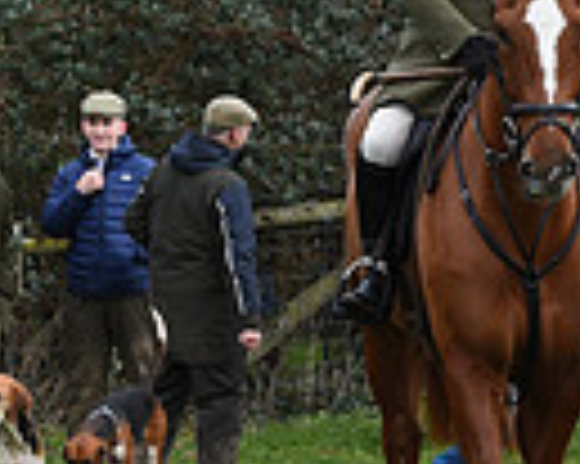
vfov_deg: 5.2
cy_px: 77
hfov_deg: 6.3
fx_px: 5060
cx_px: 1218
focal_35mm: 295
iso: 720
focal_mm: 70
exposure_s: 1/500
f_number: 5.6
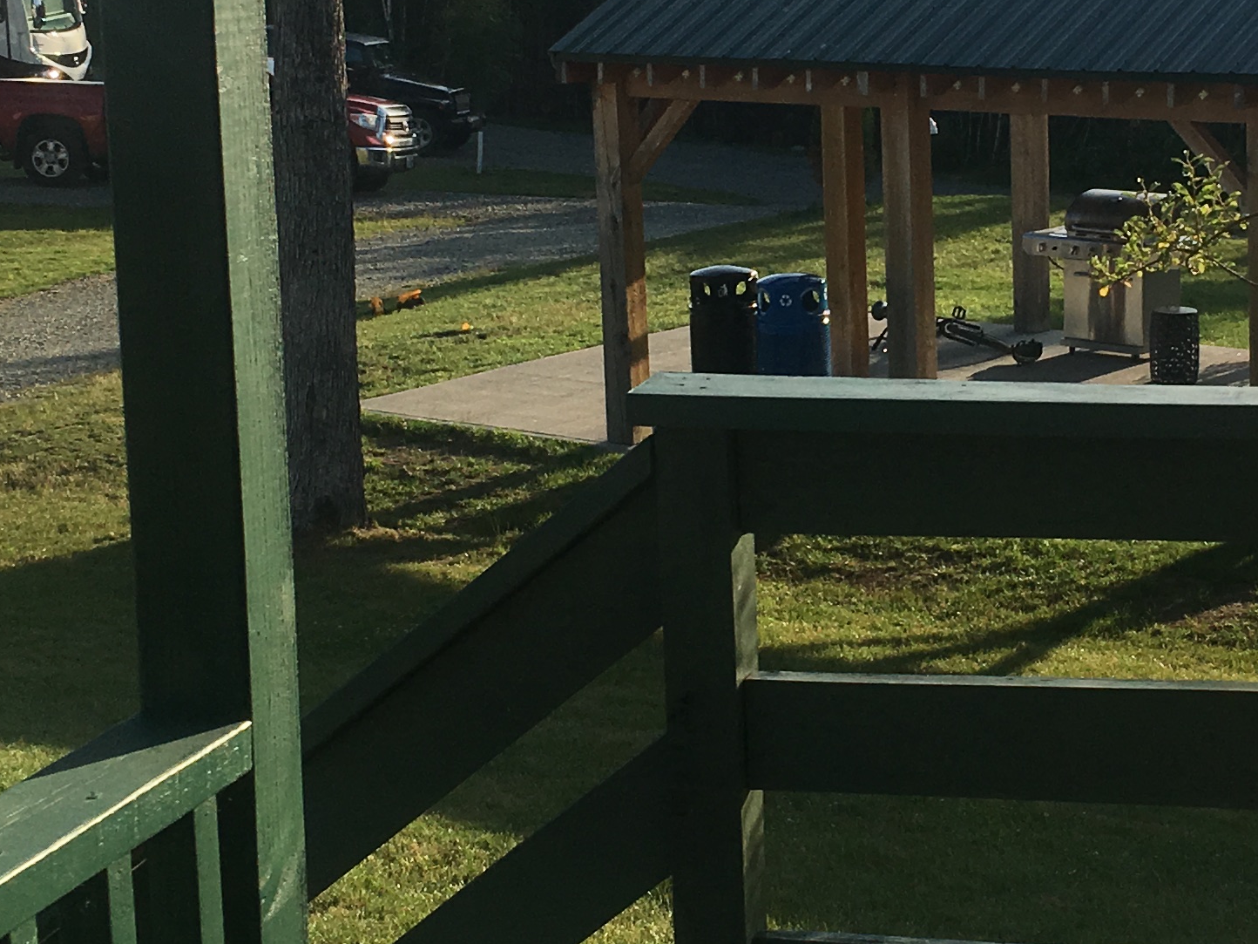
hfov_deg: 23.9
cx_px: 942
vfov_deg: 18.2
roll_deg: +1.3
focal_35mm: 81
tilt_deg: -8.8
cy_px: 318
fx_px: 2944
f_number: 2.2
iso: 25
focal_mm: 4.15
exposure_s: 1/1425
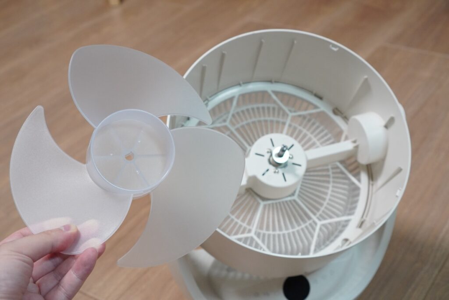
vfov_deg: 25.8
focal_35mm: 52
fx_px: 655
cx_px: 224
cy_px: 150
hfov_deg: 37.8
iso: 1600
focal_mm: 35
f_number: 5
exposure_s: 1/60
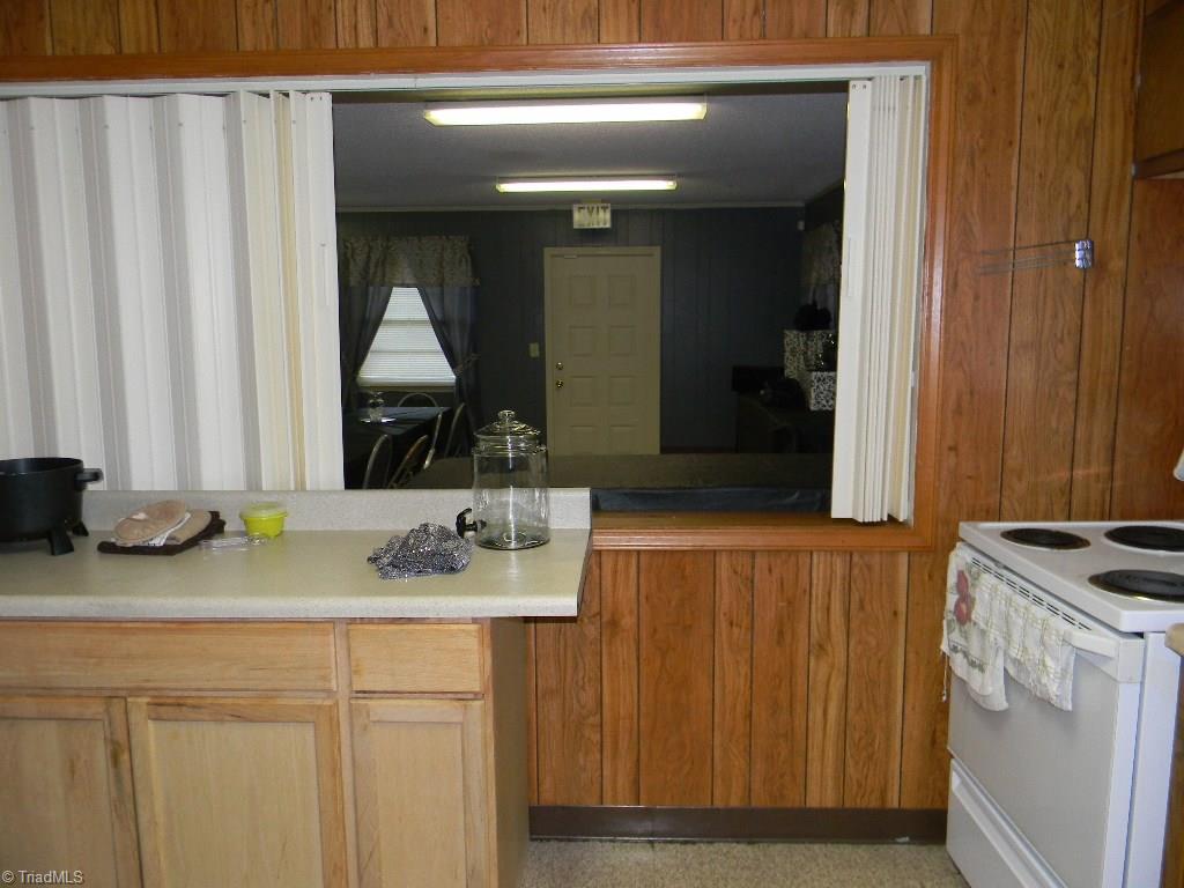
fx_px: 958
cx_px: 592
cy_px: 444
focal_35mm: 28
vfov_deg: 49.7
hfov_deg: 63.4
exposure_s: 1/26
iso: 200
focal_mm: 5
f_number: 3.5
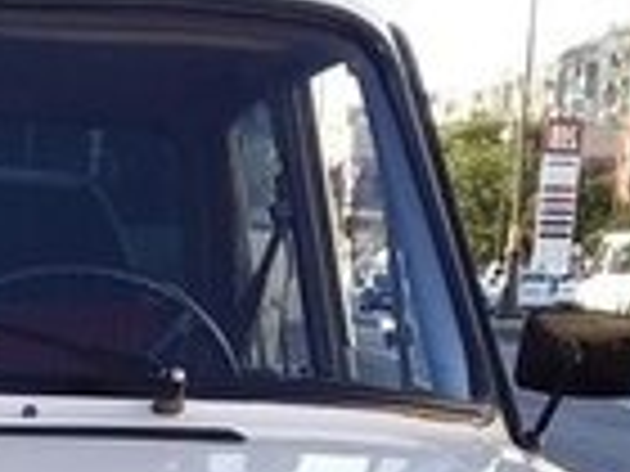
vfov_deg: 9.5
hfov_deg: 12.9
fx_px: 2657
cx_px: -274
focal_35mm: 146
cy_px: 960
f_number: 2.2
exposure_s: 1/224
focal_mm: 3.3
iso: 40
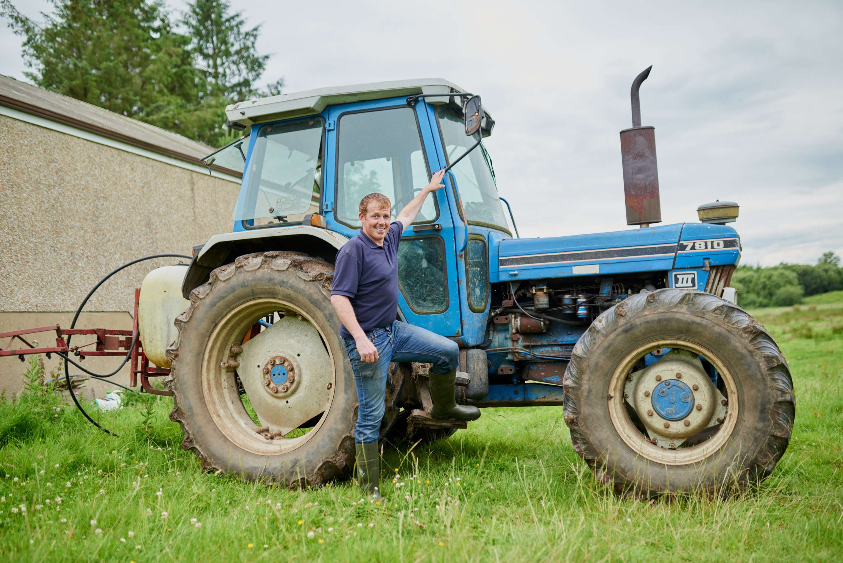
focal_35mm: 35
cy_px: 282
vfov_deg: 37.9
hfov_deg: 54.4
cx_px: 422
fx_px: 820
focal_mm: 35
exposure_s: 1/1600
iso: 200
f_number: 2
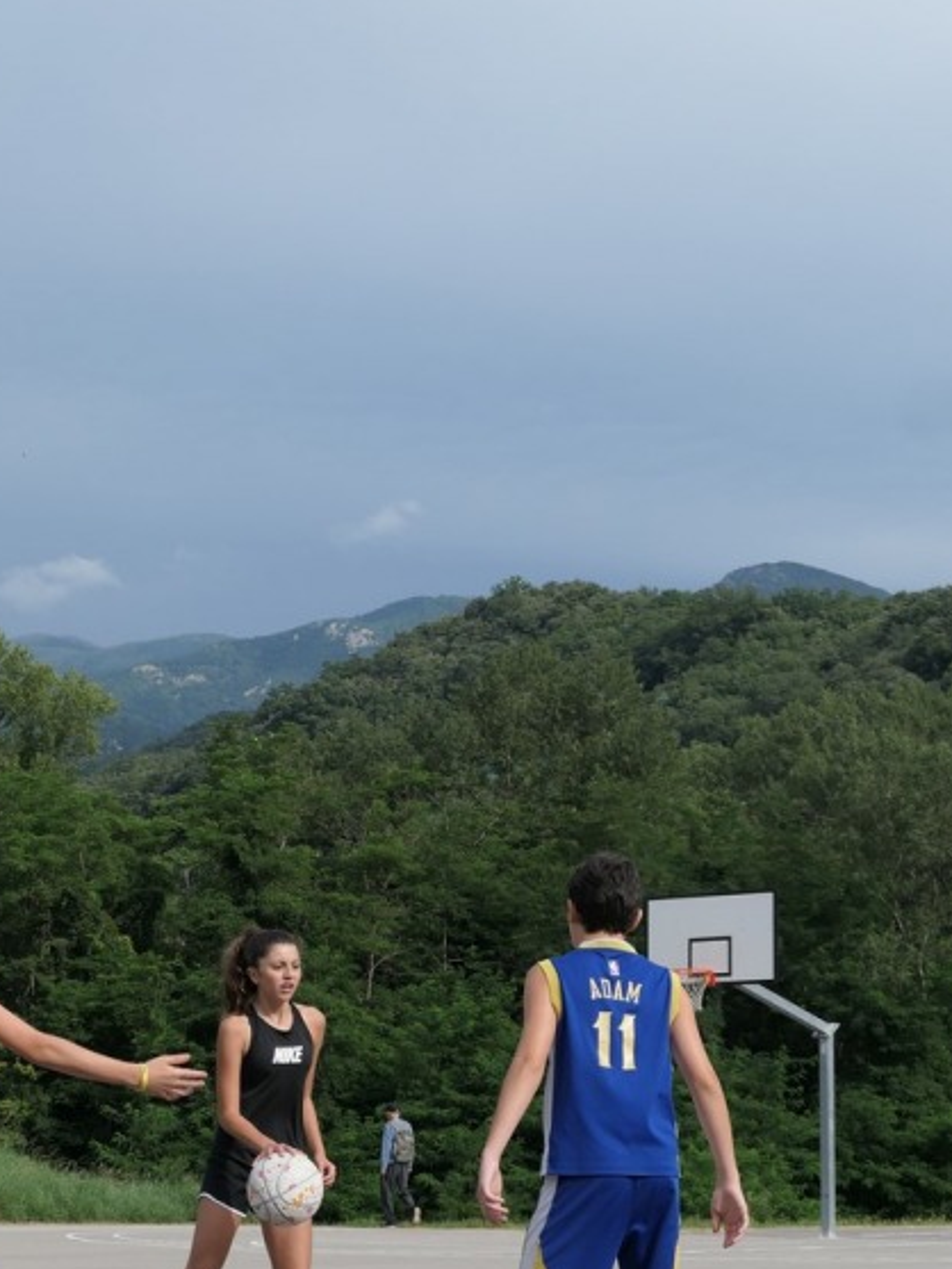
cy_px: 882
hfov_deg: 16.6
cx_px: 394
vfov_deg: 21.9
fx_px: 3262
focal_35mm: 89
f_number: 3.5
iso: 125
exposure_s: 1/1600
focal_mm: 21
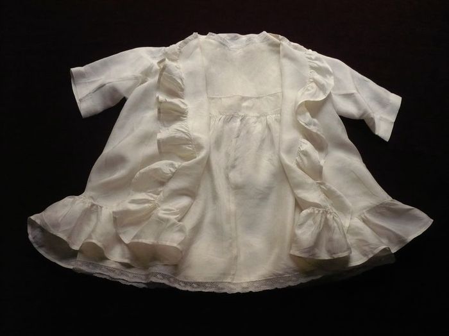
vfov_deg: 40.7
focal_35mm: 35
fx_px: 454
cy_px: 168
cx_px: 224
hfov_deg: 52.7
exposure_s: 1/250
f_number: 2.8
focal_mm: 5.8
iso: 400
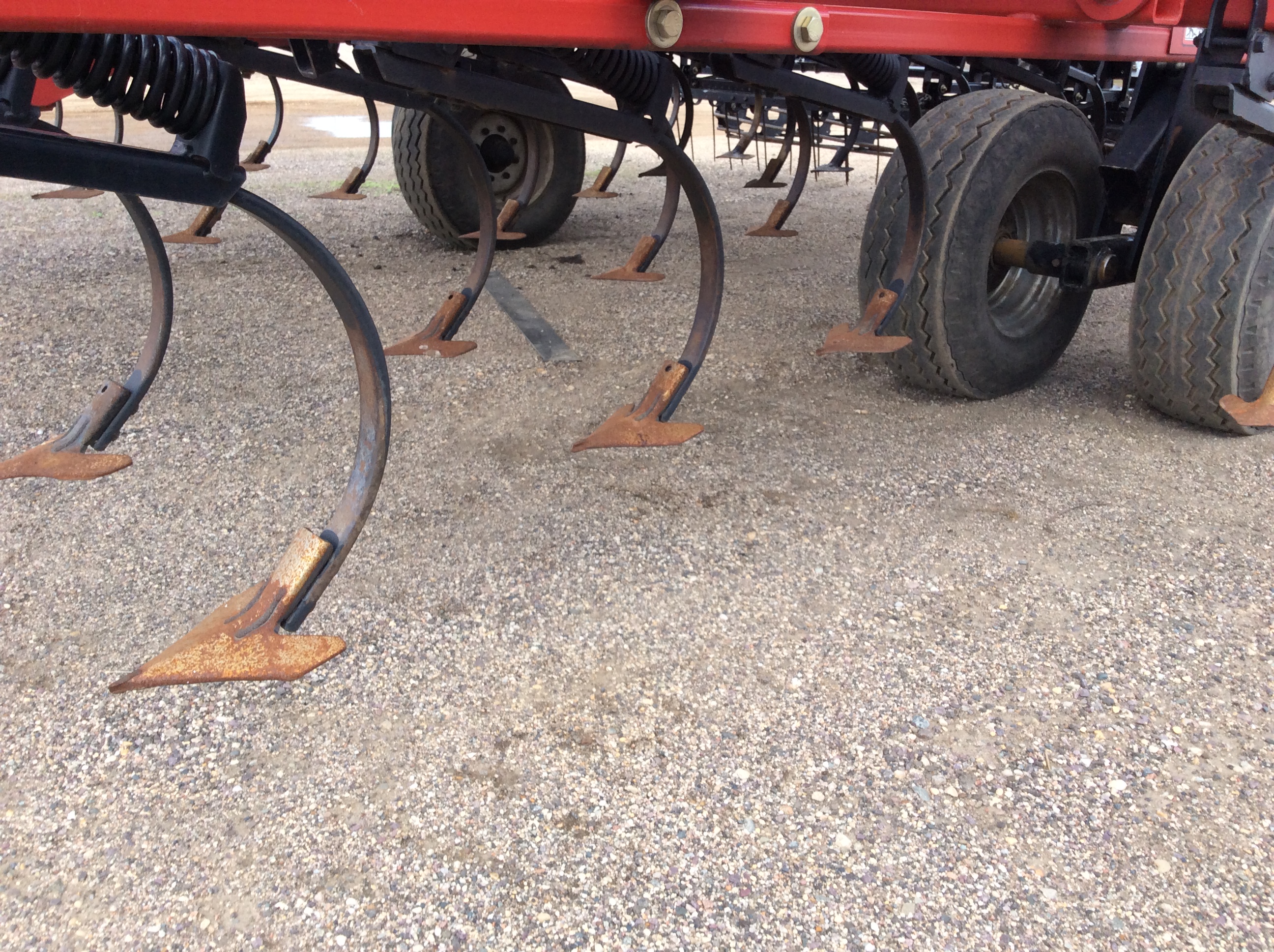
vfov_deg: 44.1
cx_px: 637
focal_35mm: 32
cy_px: 476
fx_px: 1176
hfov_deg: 56.9
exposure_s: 1/298
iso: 32
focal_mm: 3.3
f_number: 2.4
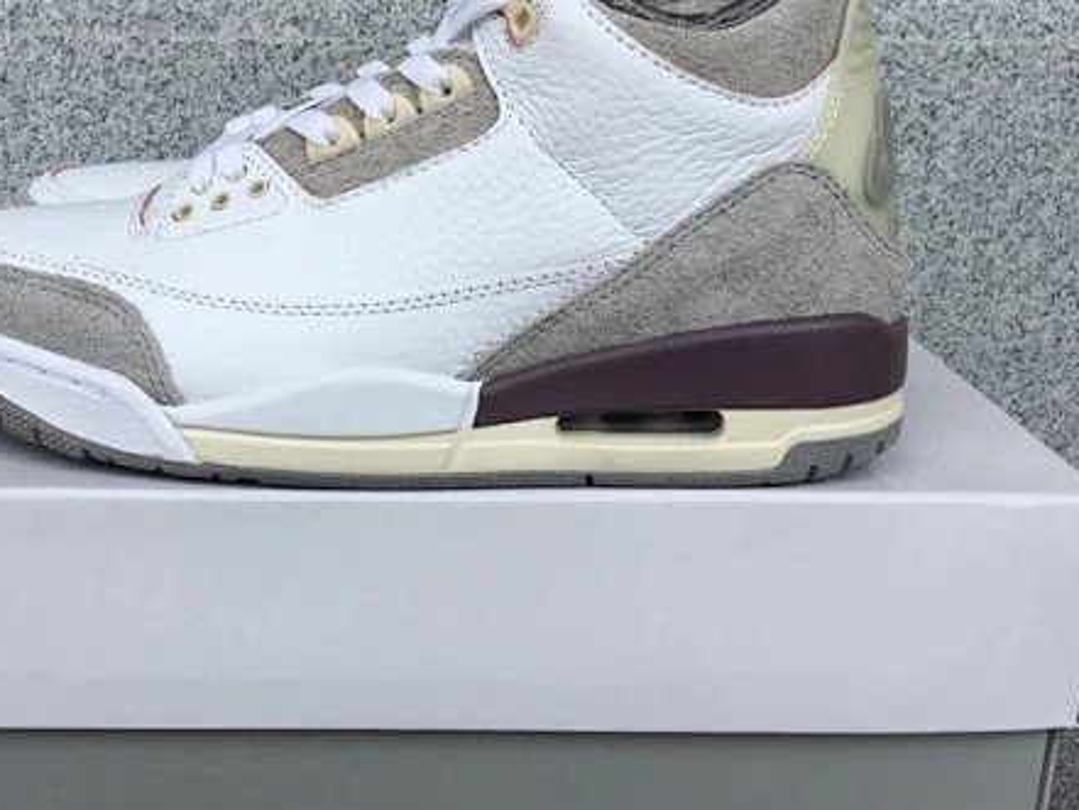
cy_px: 372
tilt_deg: -16.4
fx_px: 1403
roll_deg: +0.2
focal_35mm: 45
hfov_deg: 41.8
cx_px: 418
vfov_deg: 32.2
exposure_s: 1/485
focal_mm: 3.3
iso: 25
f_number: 2.4
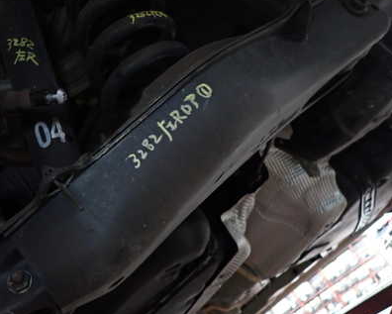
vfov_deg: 40.1
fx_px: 429
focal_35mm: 37
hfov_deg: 48.9
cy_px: 168
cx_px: 169
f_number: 2
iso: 400
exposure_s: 1/30
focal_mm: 4.5
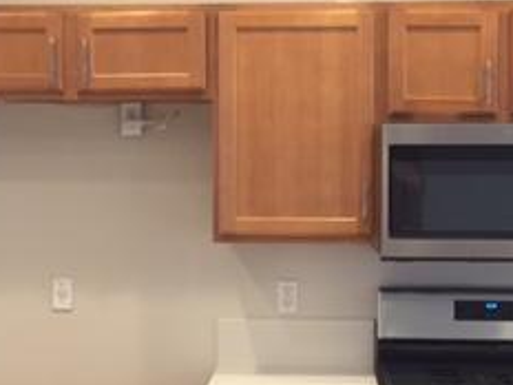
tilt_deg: -0.6
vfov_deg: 18.4
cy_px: 195
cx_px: 254
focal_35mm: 80
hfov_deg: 24.4
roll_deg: -0.9
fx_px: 1186
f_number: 2.2
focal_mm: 4.15
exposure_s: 1/30
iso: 64
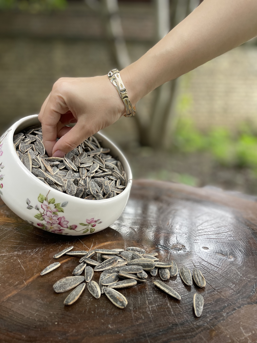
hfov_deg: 53.1
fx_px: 257
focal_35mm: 26
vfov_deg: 67.3
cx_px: 128
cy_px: 172
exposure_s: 1/121
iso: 80
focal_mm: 4.2
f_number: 1.6
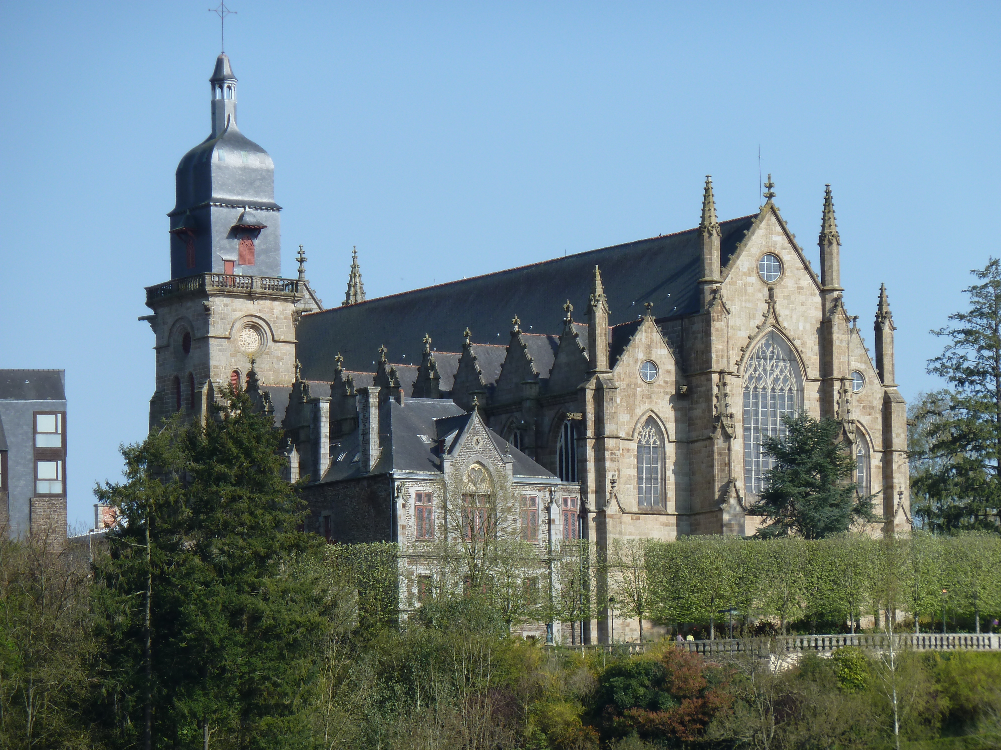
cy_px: 375
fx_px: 5263
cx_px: 500
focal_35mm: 182
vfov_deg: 8.2
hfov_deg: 10.9
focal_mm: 29.9
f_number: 4.5
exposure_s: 1/400
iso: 80
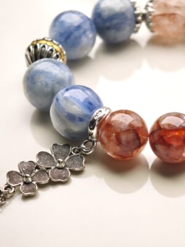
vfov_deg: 20.4
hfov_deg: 15.4
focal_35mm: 96
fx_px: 684
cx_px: 92
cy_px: 124
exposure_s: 1/240
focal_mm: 11.5
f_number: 1.8
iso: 50
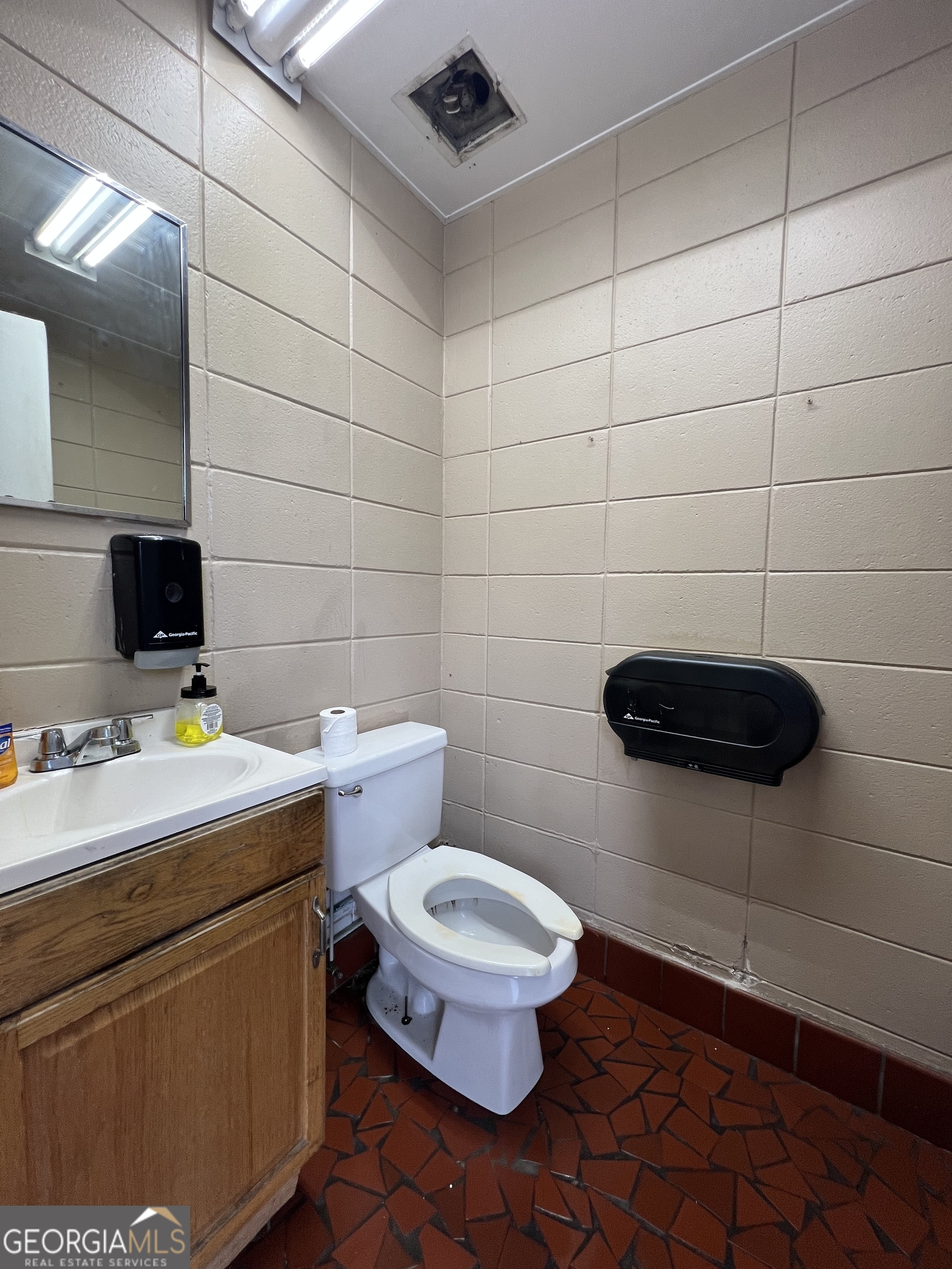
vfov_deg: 106.2
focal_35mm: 13
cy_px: 634
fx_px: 477
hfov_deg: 89.9
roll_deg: -1.1
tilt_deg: -4.7
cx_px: 476
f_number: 1.8
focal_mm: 1.57
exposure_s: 1/120
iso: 80
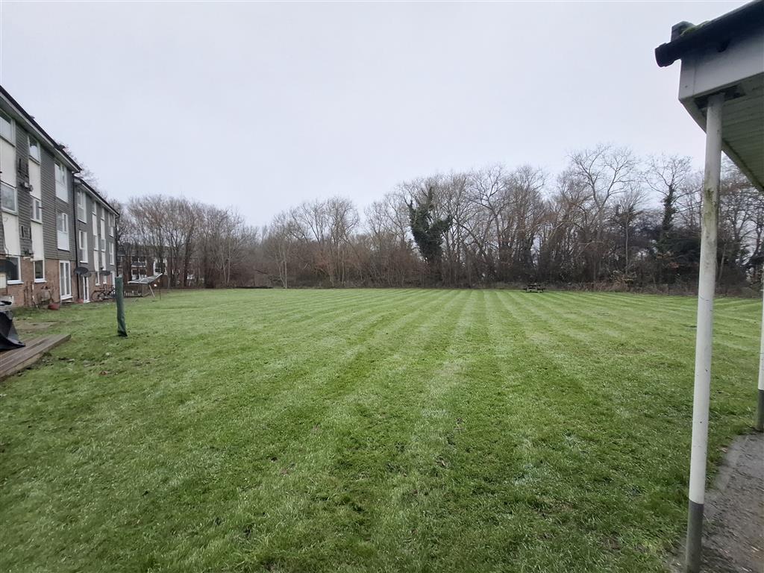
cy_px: 286
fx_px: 287
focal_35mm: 13
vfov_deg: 89.9
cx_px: 382
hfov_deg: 106.2
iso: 160
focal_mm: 1.74
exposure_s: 1/25
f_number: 2.2
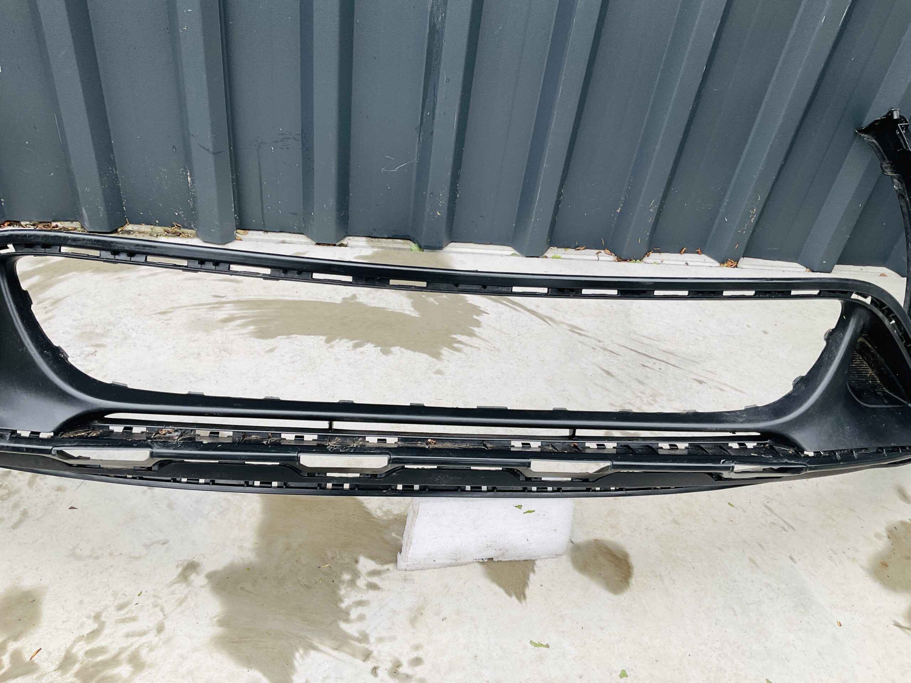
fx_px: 763
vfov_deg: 48.2
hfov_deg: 61.7
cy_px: 342
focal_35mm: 29
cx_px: 456
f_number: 1.8
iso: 16
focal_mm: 3
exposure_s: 1/348
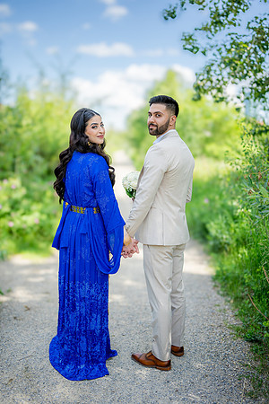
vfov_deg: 54.4
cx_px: 134
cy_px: 202
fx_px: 392
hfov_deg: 37.9
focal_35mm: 35
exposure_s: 1/3200
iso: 125
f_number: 1.2
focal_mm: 35
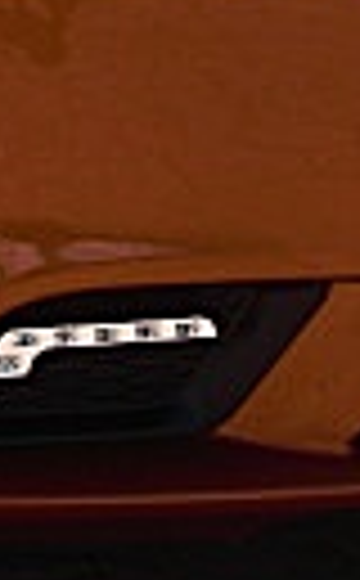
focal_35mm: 190
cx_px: 189
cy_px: -130
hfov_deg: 6.9
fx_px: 2999
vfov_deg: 10.8
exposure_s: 1/640
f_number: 2.8
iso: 50
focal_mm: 6.3
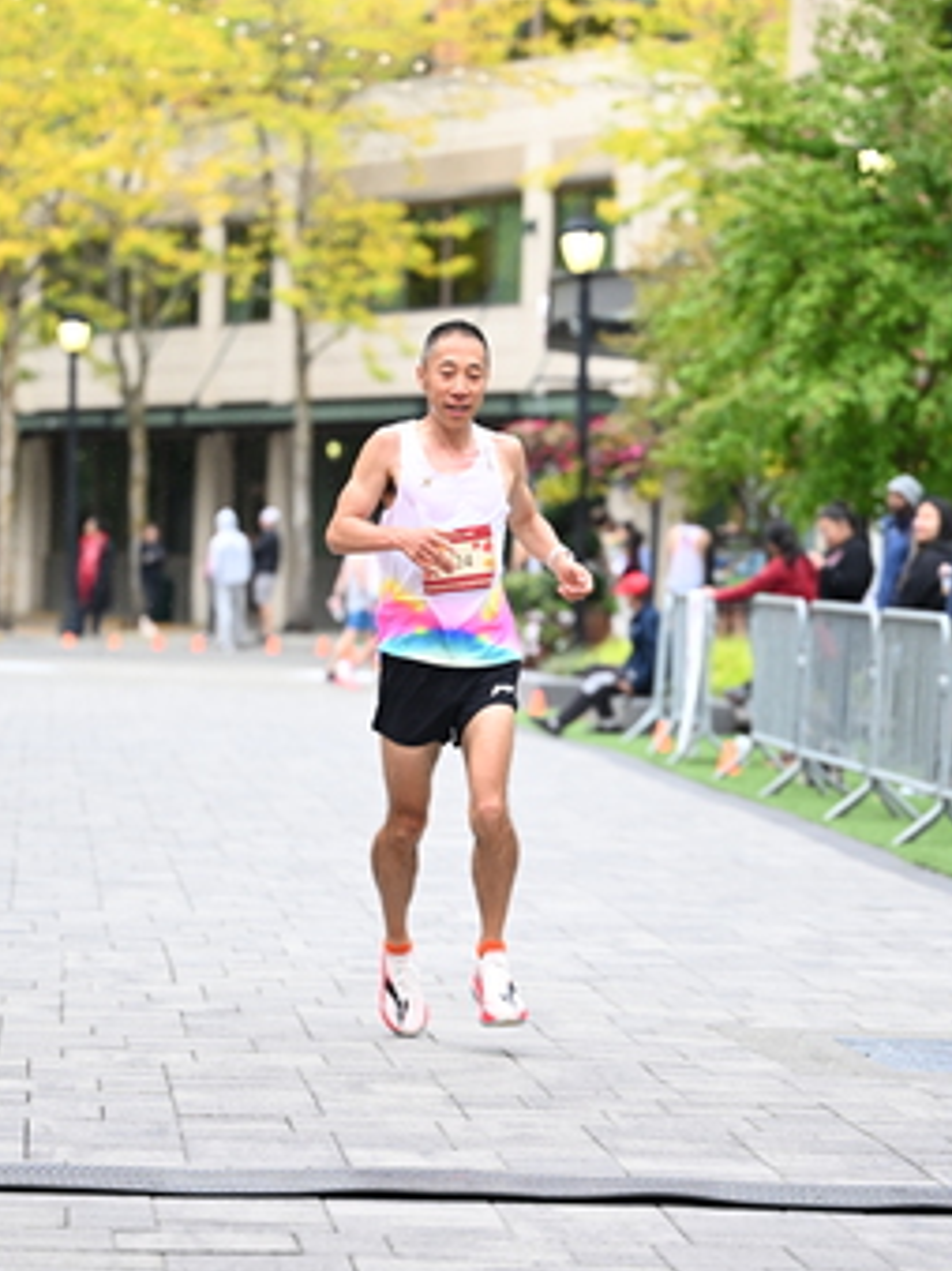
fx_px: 5504
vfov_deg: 13.2
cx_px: 459
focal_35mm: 150
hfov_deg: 9.9
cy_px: 645
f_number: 2.8
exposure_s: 1/1600
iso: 1250
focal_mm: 96
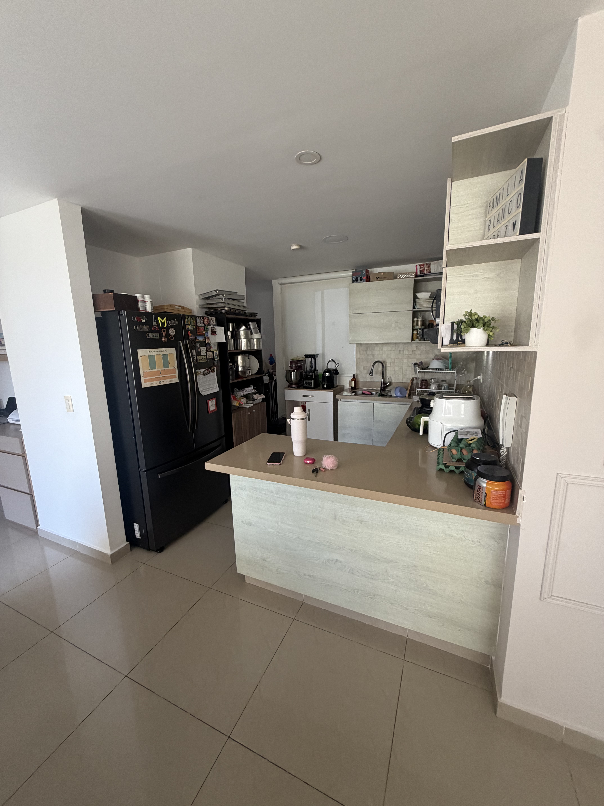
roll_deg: +1.1
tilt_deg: -9.3
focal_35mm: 14
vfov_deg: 102.1
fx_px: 326
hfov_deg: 85.7
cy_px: 403
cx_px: 302
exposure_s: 1/121
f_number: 2.2
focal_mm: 2.22
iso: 250
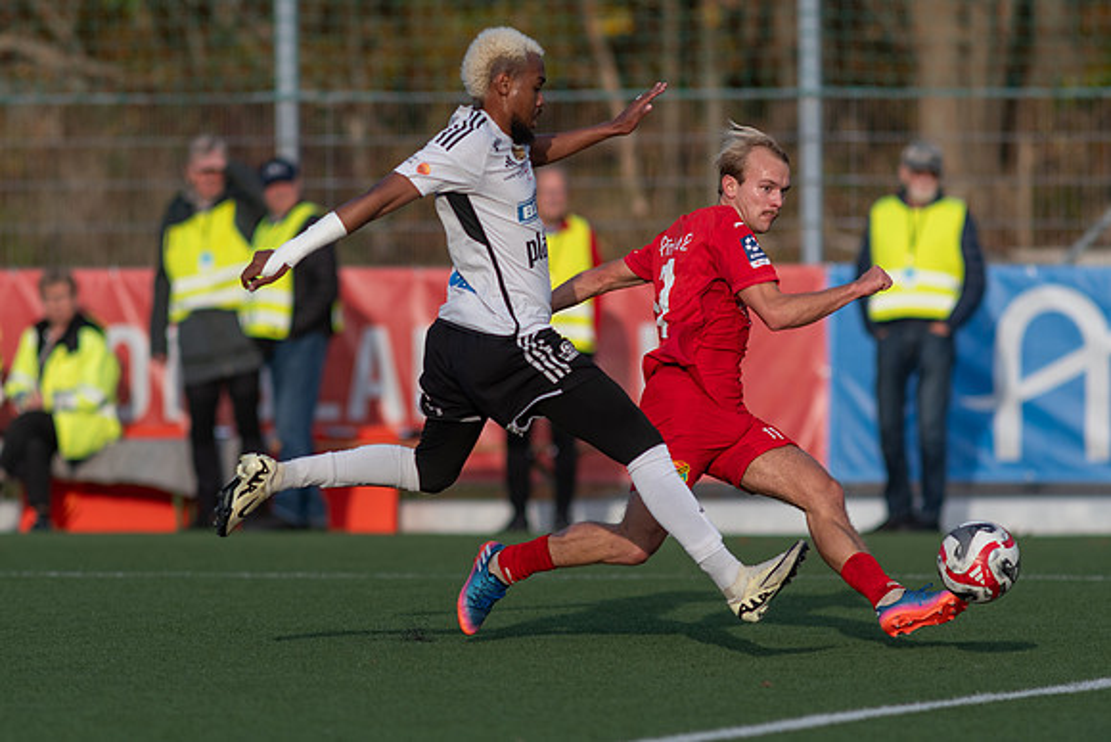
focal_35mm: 450
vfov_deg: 3.1
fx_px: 13890
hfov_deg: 4.6
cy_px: 371
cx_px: 556
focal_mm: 300
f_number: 3.2
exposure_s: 1/2000
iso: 180
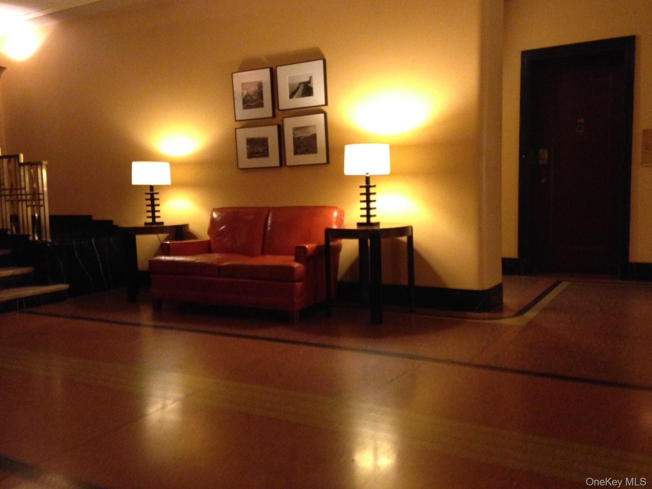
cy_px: 244
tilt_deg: -6.3
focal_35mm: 33
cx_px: 326
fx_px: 622
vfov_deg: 42.9
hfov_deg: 55.4
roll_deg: +2.1
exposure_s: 1/15
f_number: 2.4
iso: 500
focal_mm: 4.12
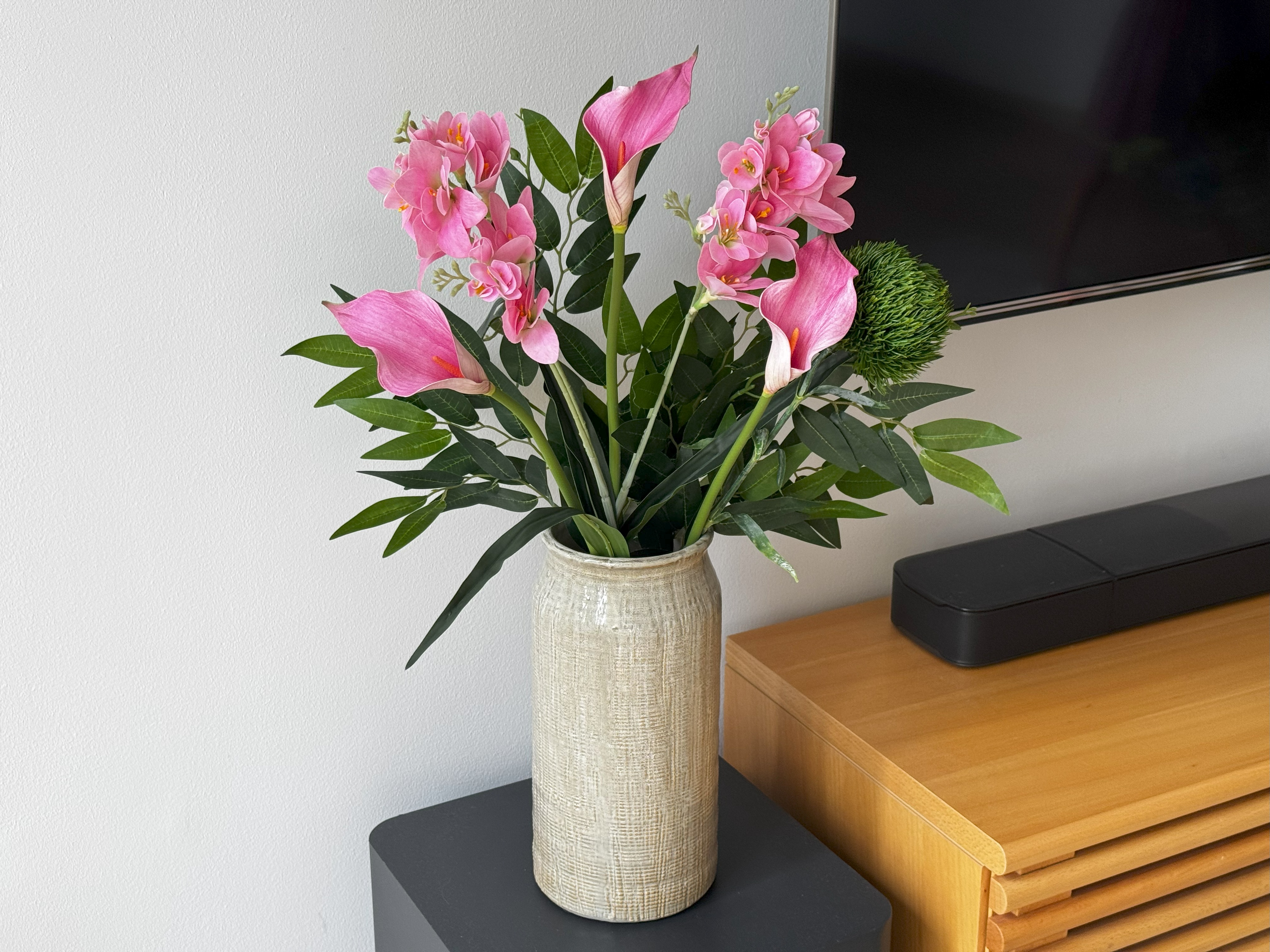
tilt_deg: -21.3
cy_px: 476
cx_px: 635
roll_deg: +0.5
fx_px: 1761
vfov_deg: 30.3
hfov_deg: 39.7
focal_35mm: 48
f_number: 1.78
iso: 100
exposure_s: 1/80
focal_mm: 6.76
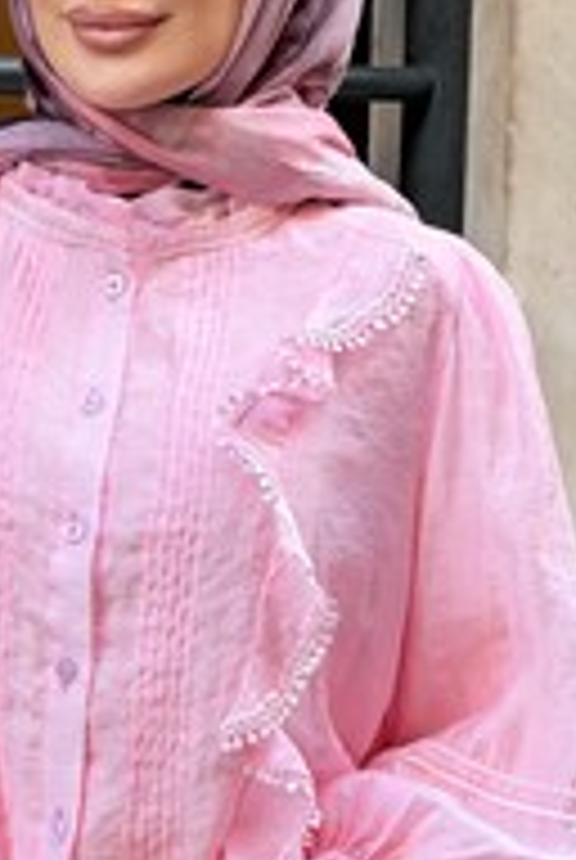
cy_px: 525
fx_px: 3324
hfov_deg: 9.9
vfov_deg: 14.7
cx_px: 50
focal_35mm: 139
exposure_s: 1/121
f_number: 1.78
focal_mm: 6.76
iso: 50
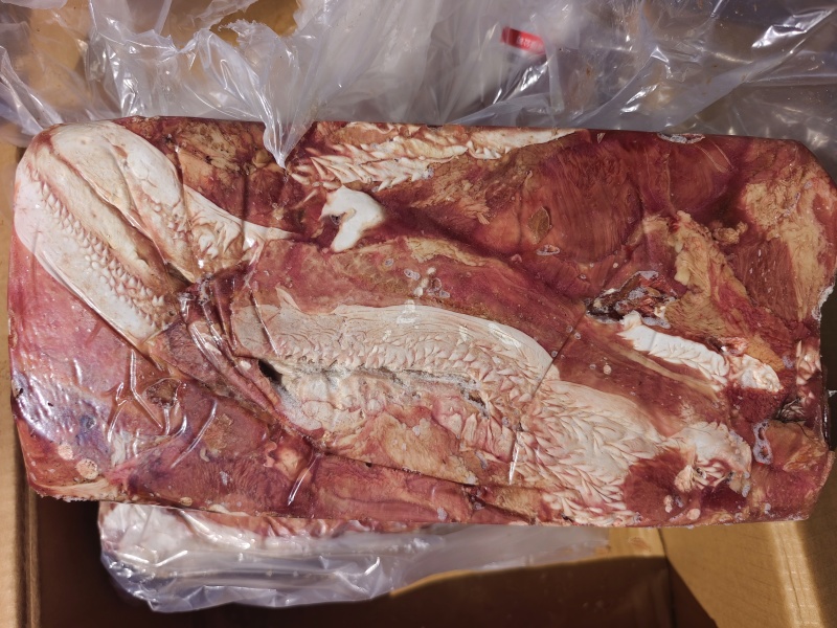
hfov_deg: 73.9
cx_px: 418
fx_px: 556
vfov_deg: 58.9
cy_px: 314
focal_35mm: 23
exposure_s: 1/3906
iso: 50
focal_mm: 6.51
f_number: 1.57
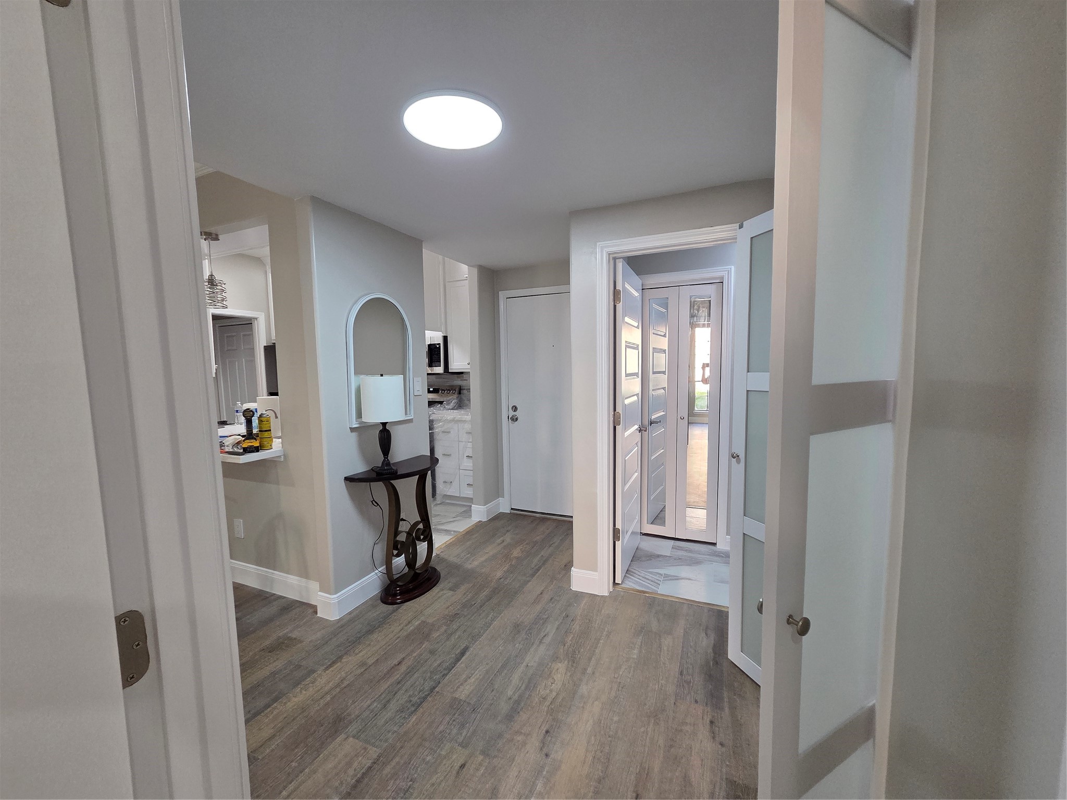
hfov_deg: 106.2
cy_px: 400
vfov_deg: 89.9
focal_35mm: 13
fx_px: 401
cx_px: 534
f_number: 2.2
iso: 320
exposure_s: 1/120
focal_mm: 2.2
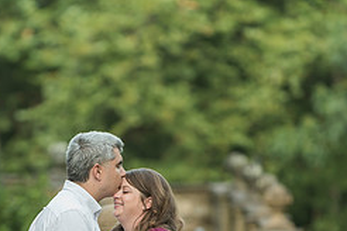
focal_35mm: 486
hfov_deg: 4.2
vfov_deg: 2.8
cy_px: 255
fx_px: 4684
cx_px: 107
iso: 800
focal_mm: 200
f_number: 3.2
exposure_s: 1/400
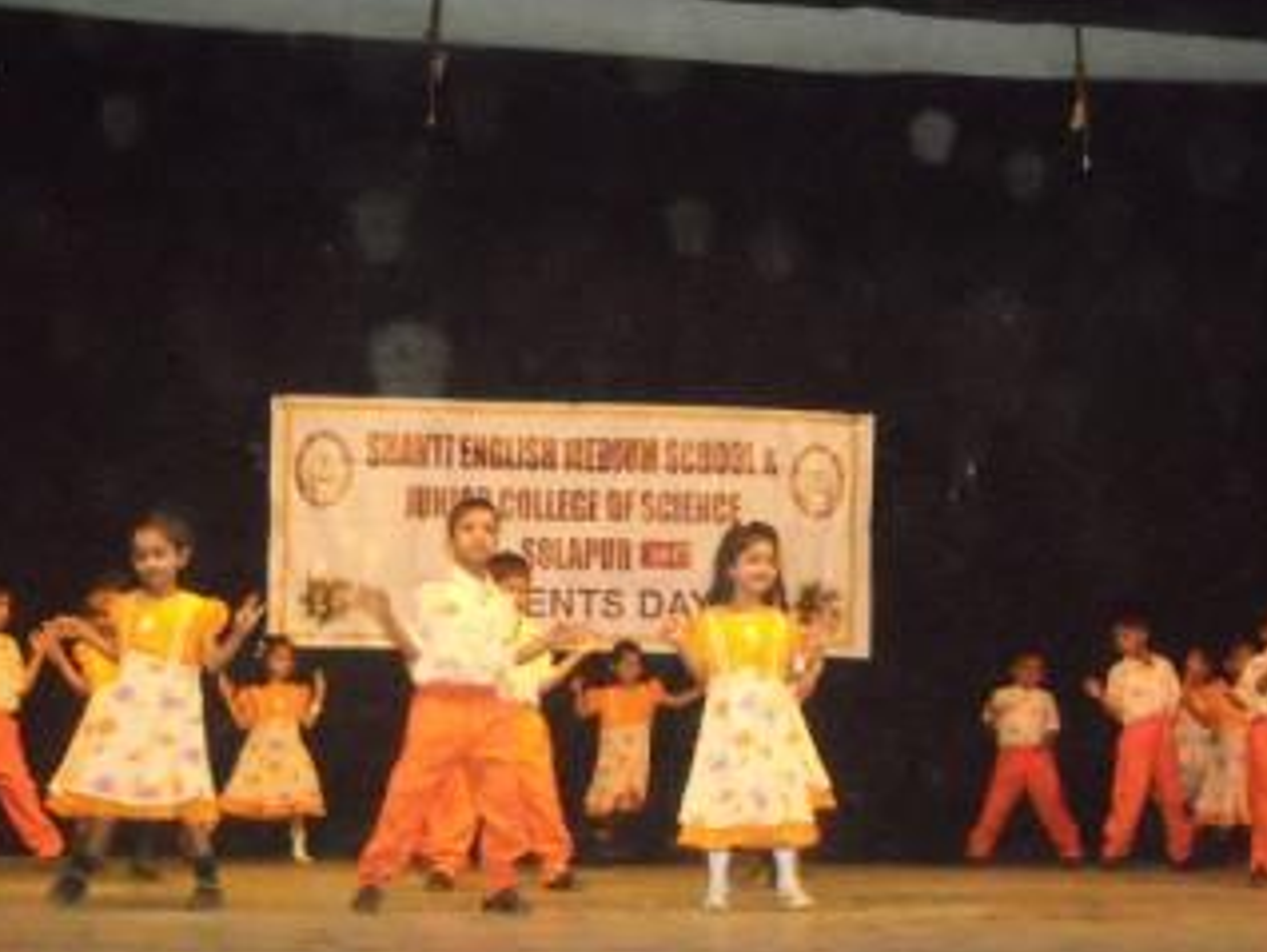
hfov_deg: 28.1
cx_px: 677
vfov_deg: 21.3
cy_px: 410
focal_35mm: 69
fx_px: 2527
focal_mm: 7.92
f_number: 3.2
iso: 1600
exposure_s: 1/60
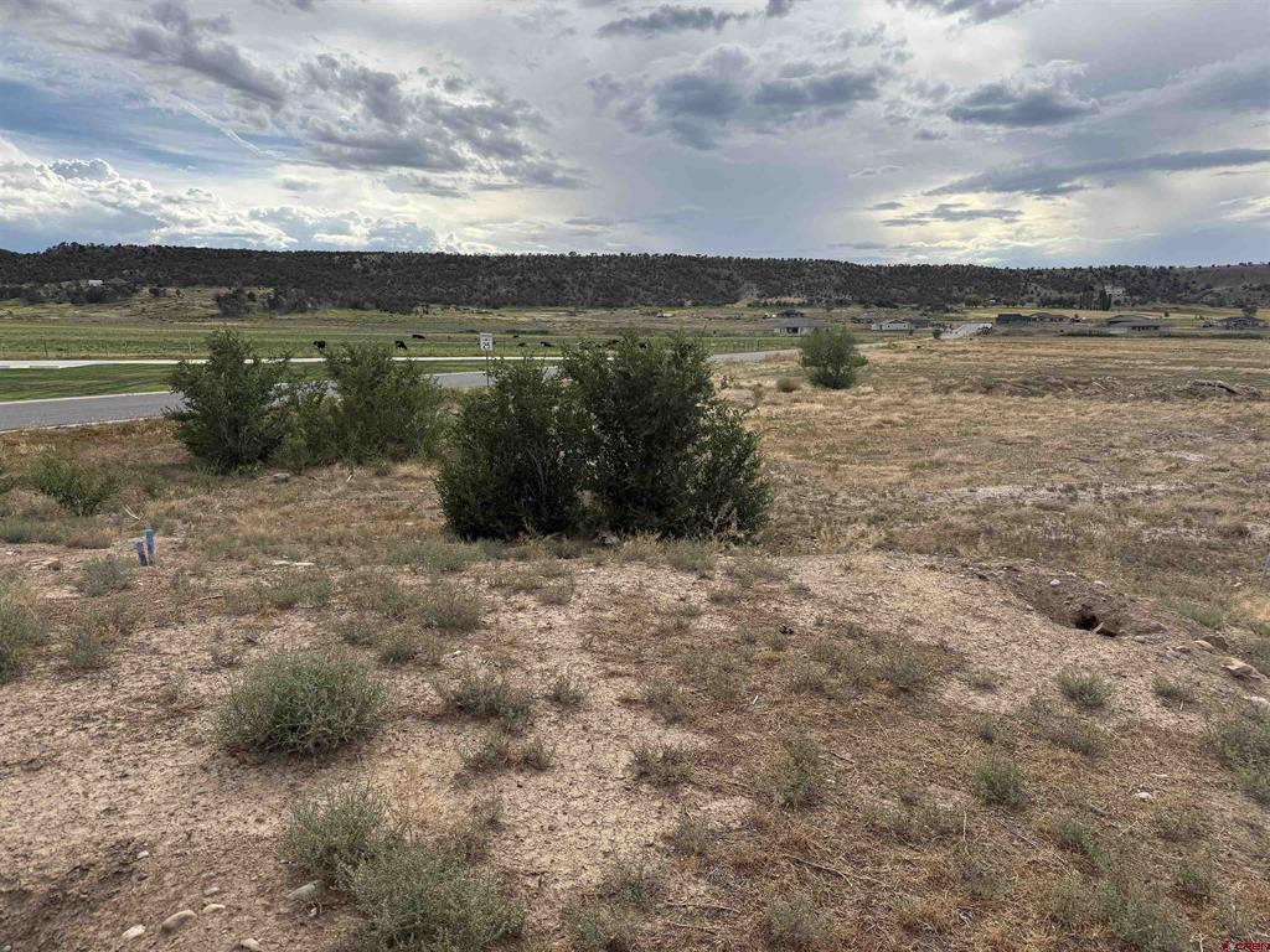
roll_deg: +1.8
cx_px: 635
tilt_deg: -9.1
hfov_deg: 71.6
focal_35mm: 24
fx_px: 881
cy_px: 476
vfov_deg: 56.8
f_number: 1.78
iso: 80
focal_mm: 6.76
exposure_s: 1/4405
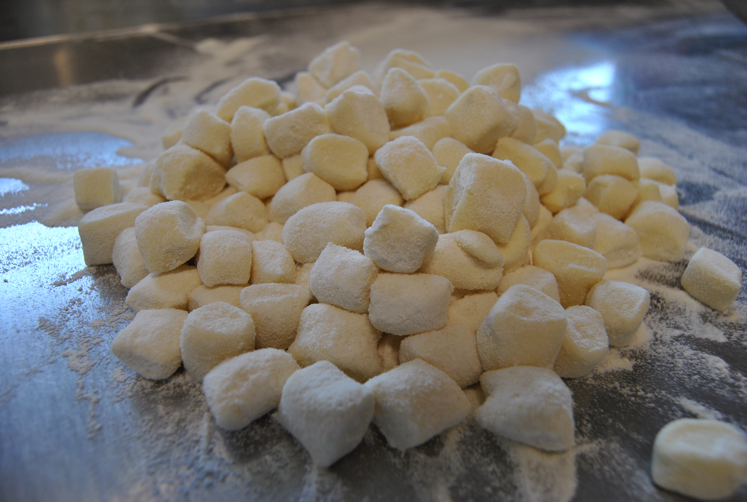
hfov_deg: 67.3
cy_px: 251
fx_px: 561
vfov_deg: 48.1
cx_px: 374
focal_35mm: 27
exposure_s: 1/60
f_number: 4.5
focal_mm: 18
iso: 200
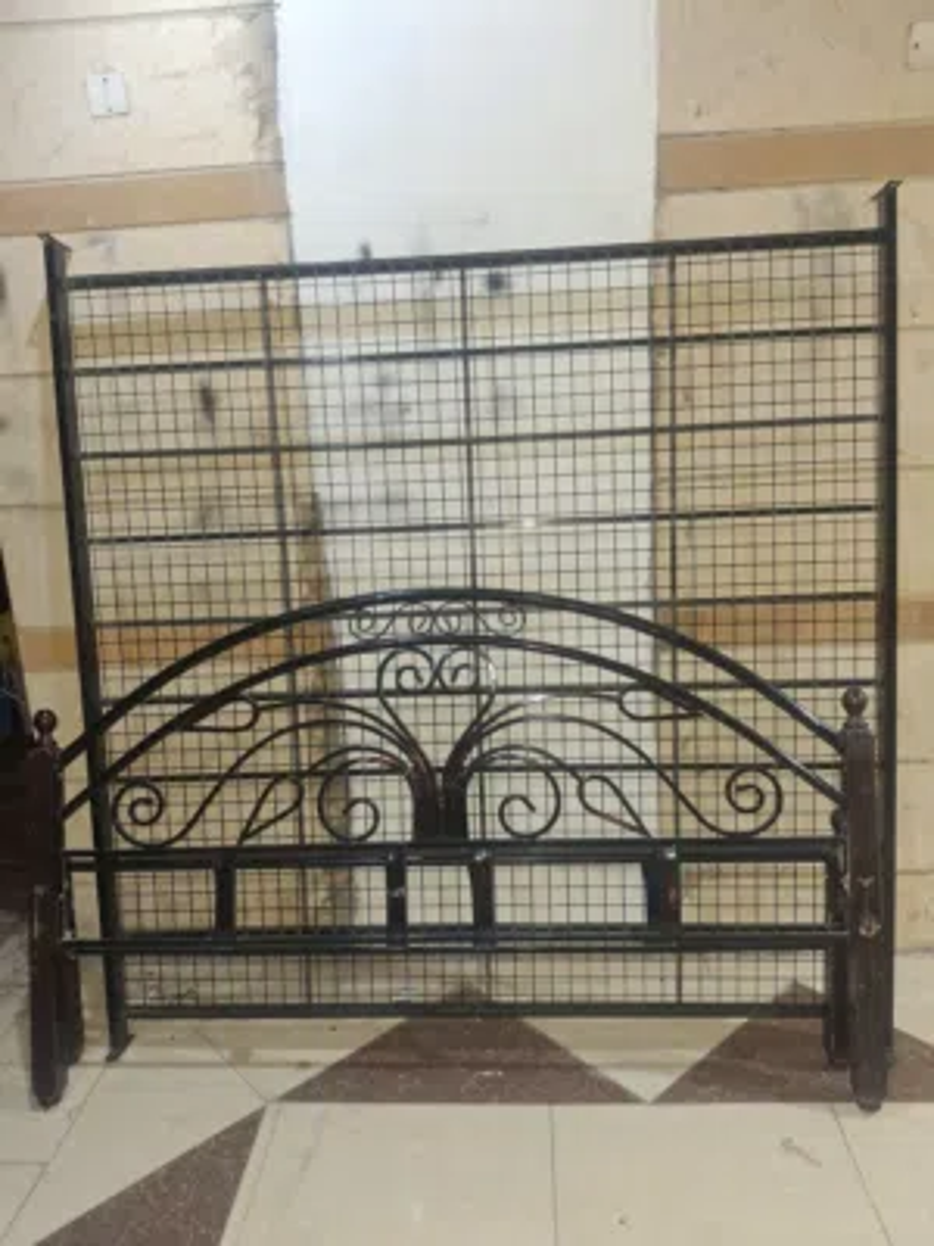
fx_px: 899
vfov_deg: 69.4
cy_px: 623
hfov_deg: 54.9
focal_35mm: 25
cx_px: 467
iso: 250
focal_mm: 4.69
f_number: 1.8
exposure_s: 1/25
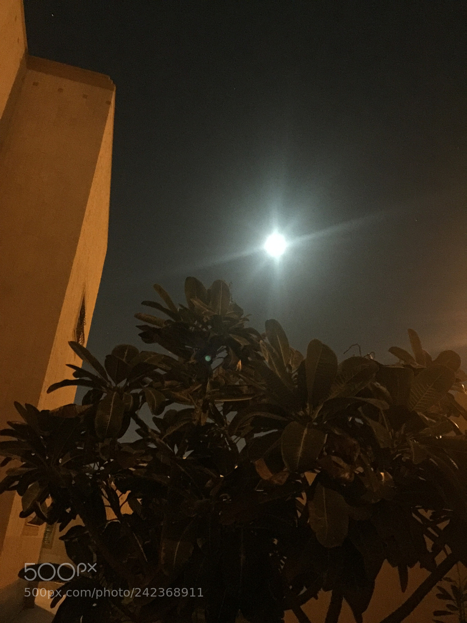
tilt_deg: +24.5
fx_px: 522
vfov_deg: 61.7
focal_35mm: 29
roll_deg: -6.3
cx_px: 234
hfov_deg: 48.2
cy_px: 312
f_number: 2.2
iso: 500
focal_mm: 4.15
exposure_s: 1/4
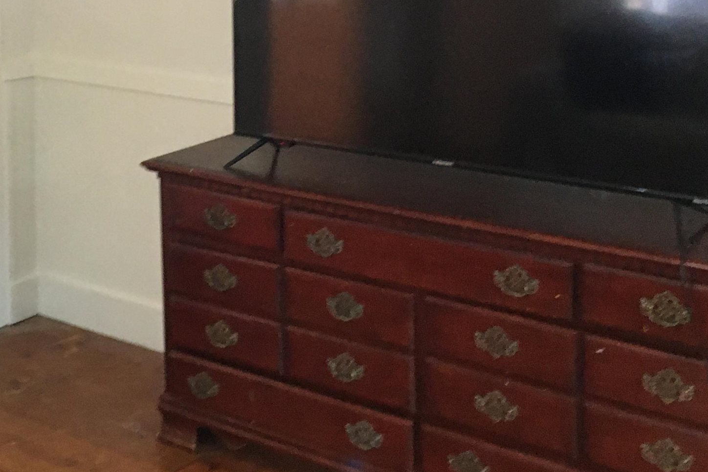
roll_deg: -0.2
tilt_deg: -6.7
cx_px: 188
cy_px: 27
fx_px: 1258
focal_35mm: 64
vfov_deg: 20.7
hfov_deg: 30.9
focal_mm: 4.15
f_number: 2.2
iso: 200
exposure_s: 1/15
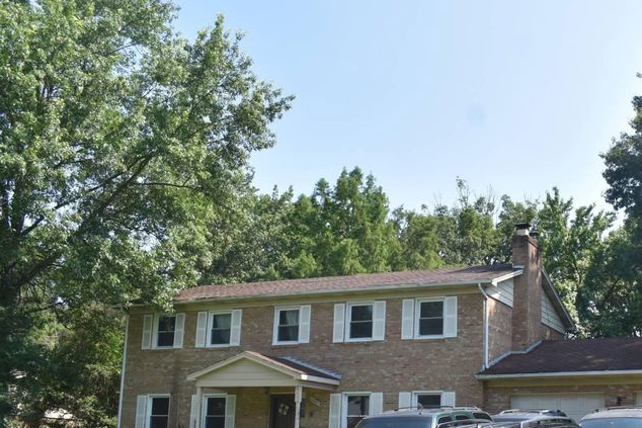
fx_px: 820
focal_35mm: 46
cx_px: 508
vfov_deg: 29.0
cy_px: 294
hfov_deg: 41.0
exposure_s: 1/250
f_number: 8
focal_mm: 18
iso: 180
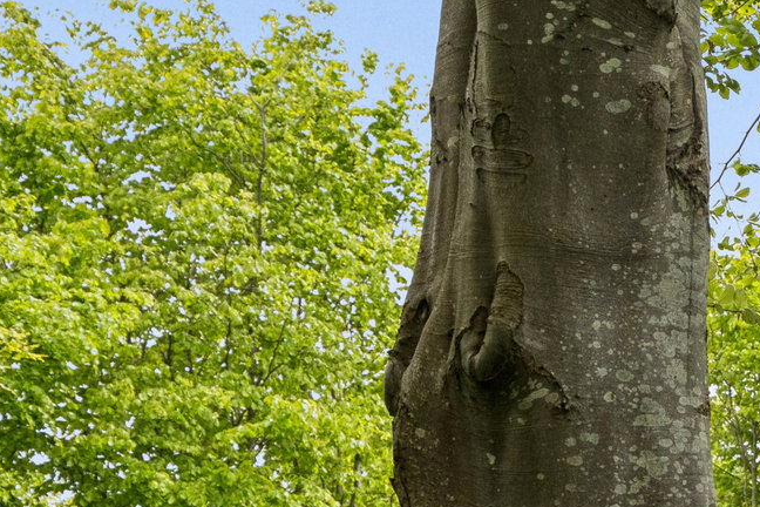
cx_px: 1549
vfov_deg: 8.3
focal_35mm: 162
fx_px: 3420
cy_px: 758
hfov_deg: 11.4
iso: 400
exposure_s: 1/1000
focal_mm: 35
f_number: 5.6
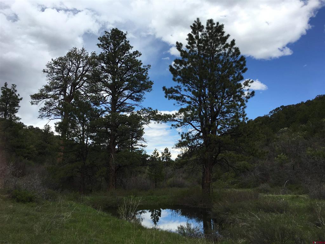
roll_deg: +0.9
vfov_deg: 48.2
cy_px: 122
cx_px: 162
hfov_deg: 61.7
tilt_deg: +8.1
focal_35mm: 29
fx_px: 272
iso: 25
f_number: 2.2
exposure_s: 1/1282
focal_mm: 4.15
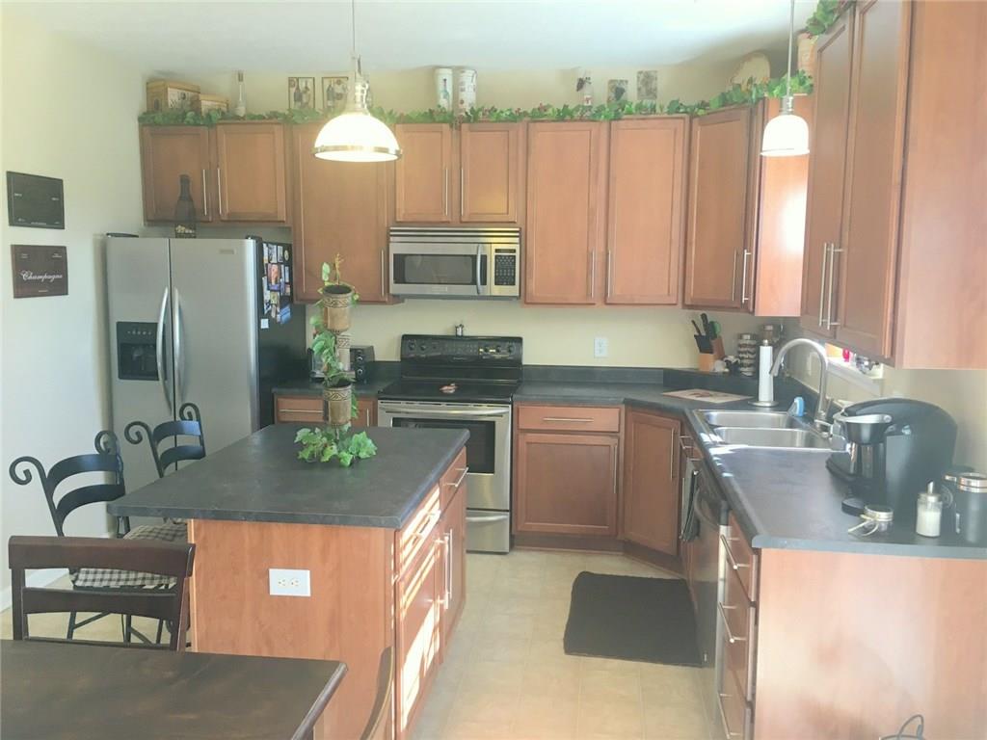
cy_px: 370
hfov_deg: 61.7
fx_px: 827
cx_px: 494
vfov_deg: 48.2
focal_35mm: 29
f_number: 2.2
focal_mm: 4.15
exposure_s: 1/30
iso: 32
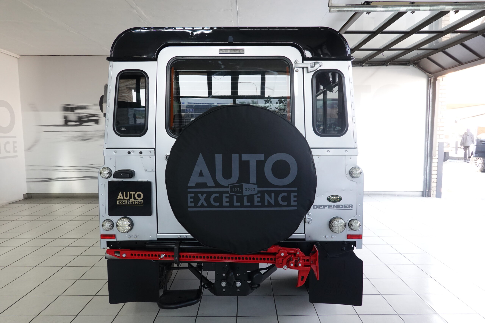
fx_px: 323
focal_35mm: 24
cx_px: 242
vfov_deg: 53.1
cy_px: 162
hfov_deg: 73.7
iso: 640
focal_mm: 9
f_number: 5
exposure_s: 1/30
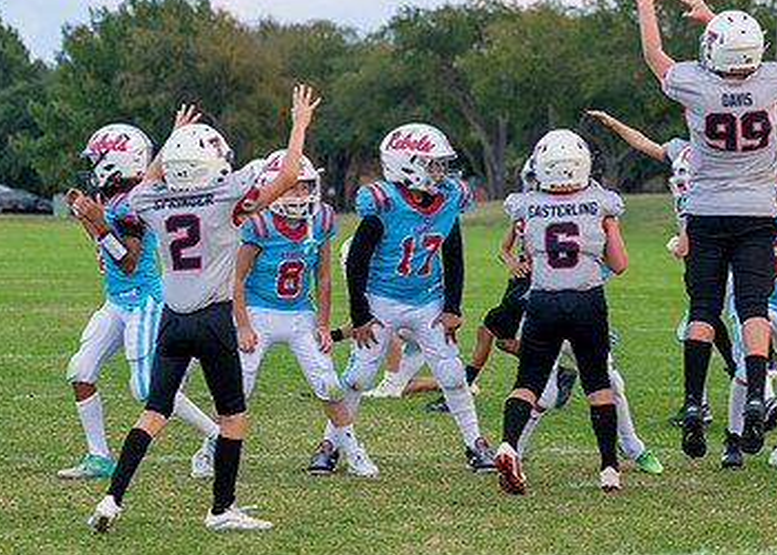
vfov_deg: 8.9
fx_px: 3575
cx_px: 453
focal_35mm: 162
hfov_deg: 12.4
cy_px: 175
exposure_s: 1/1250
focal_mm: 70
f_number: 2.8
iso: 1250
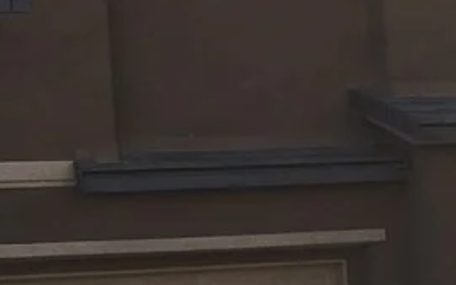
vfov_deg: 11.1
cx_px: 297
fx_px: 1454
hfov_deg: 17.8
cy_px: 254
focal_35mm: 117
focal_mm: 4.15
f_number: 2.2
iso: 25
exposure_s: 1/999
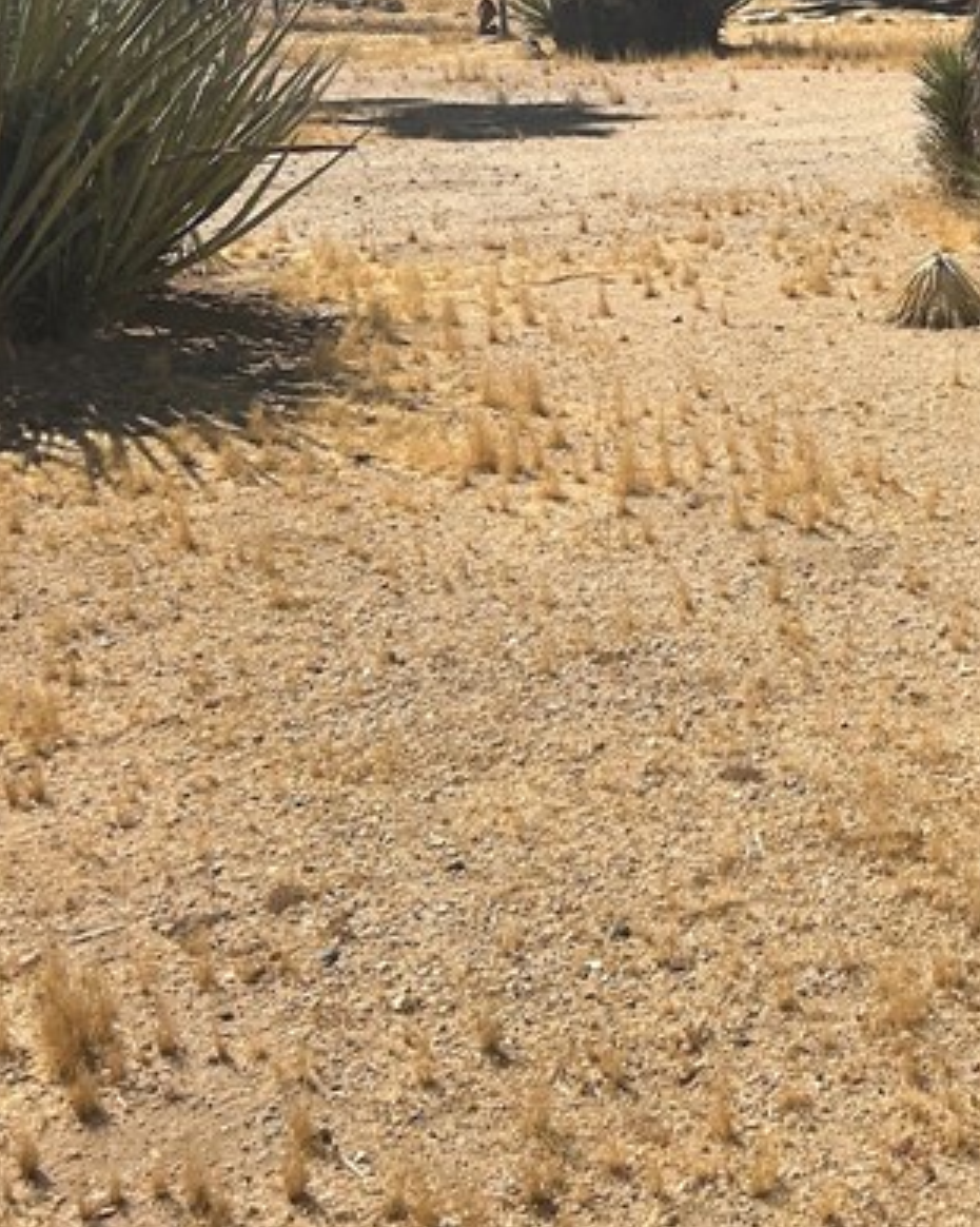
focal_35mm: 67
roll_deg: -0.1
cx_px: 1182
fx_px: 2431
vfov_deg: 27.7
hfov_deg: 21.2
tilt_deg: -7.5
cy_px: 240
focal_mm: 5.7
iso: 50
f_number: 1.5
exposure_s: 1/5587
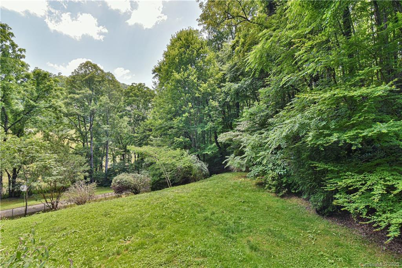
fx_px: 179
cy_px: 134
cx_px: 201
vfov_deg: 73.8
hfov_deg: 96.7
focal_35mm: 16
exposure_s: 1/320
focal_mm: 16
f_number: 9
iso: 1600
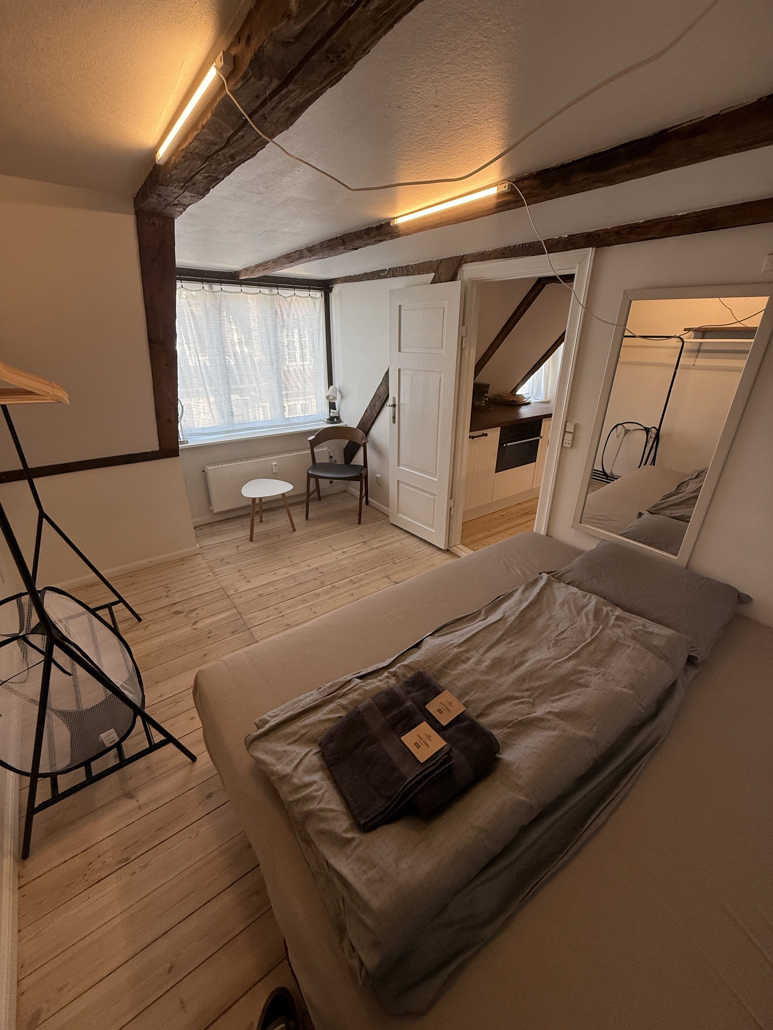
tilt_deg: -23.7
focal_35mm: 14
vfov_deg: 102.1
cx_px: 386
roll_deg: -0.9
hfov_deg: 85.7
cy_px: 515
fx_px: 417
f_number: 2.2
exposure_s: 1/99
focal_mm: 2.22
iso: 160
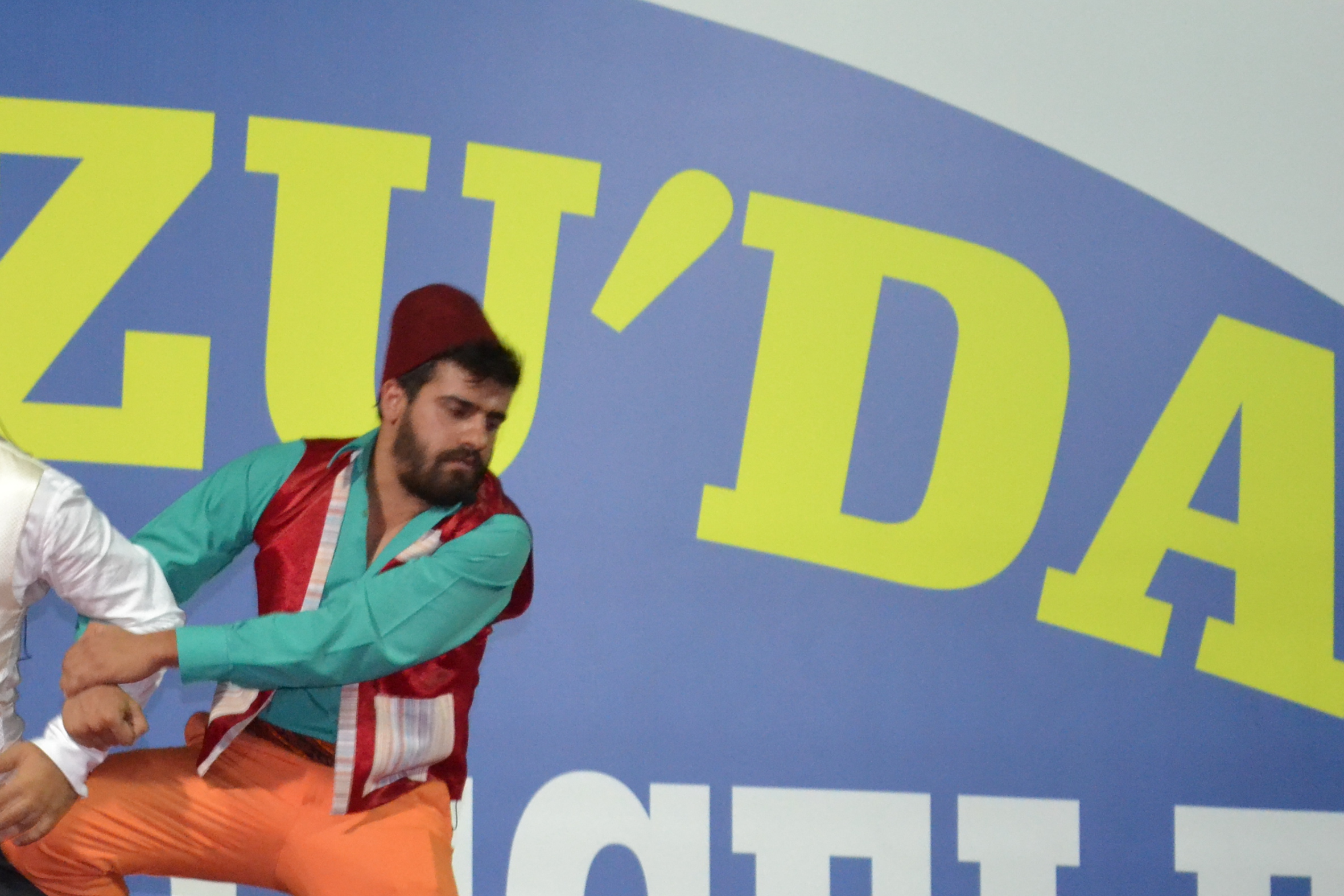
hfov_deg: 12.6
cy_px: 687
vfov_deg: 8.5
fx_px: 6009
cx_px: 54
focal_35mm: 161
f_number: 5.6
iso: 3200
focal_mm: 55
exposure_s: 1/60
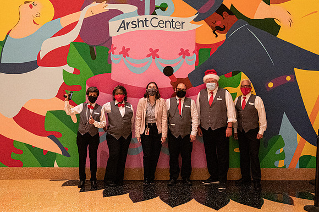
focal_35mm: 63
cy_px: 63
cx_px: 149
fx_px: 557
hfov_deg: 31.9
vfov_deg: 21.4
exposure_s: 1/200
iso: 4000
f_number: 4
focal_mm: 37
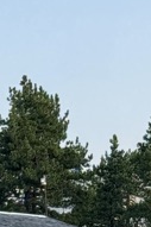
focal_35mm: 268
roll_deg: +2.9
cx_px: -114
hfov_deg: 5.1
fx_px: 1689
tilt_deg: +9.5
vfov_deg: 7.7
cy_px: 168
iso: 64
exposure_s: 1/888
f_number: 1.78
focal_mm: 6.76
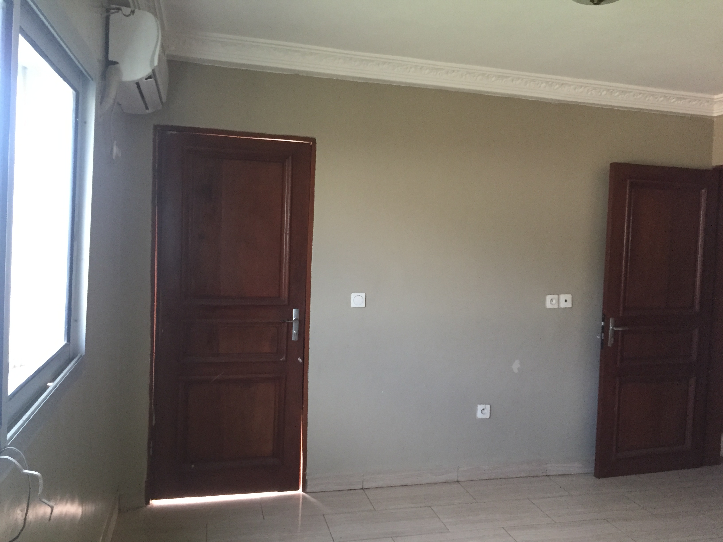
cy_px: 271
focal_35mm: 29
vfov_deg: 48.2
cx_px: 362
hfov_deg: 61.7
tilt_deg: -2.4
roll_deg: -2.2
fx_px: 606
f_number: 2.2
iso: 320
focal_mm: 4.15
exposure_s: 1/33
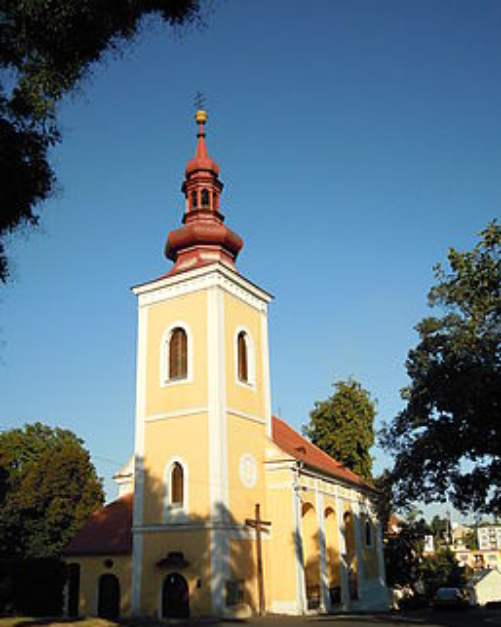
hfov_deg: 43.2
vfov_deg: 52.8
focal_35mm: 34
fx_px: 631
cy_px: 341
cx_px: 214
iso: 400
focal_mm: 5
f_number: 5.4
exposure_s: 1/1600
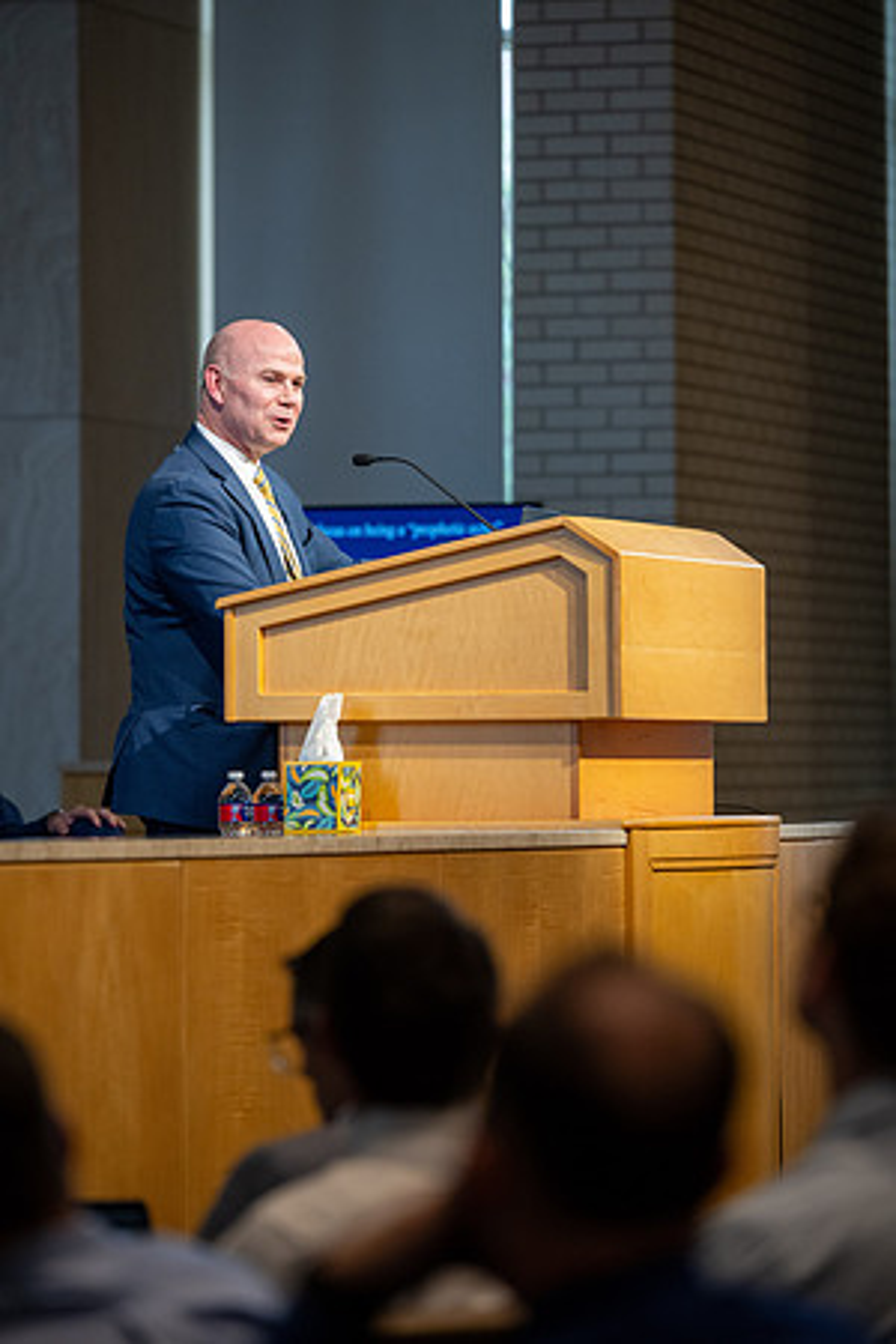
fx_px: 7466
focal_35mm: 200
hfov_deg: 6.9
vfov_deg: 10.3
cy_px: 672
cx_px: 448
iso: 1250
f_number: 4
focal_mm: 200
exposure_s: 1/200
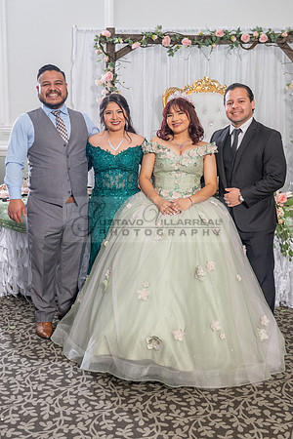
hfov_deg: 28.1
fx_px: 586
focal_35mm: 48
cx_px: 151
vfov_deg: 41.1
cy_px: 220
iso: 400
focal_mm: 32
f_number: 3.5
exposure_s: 1/160
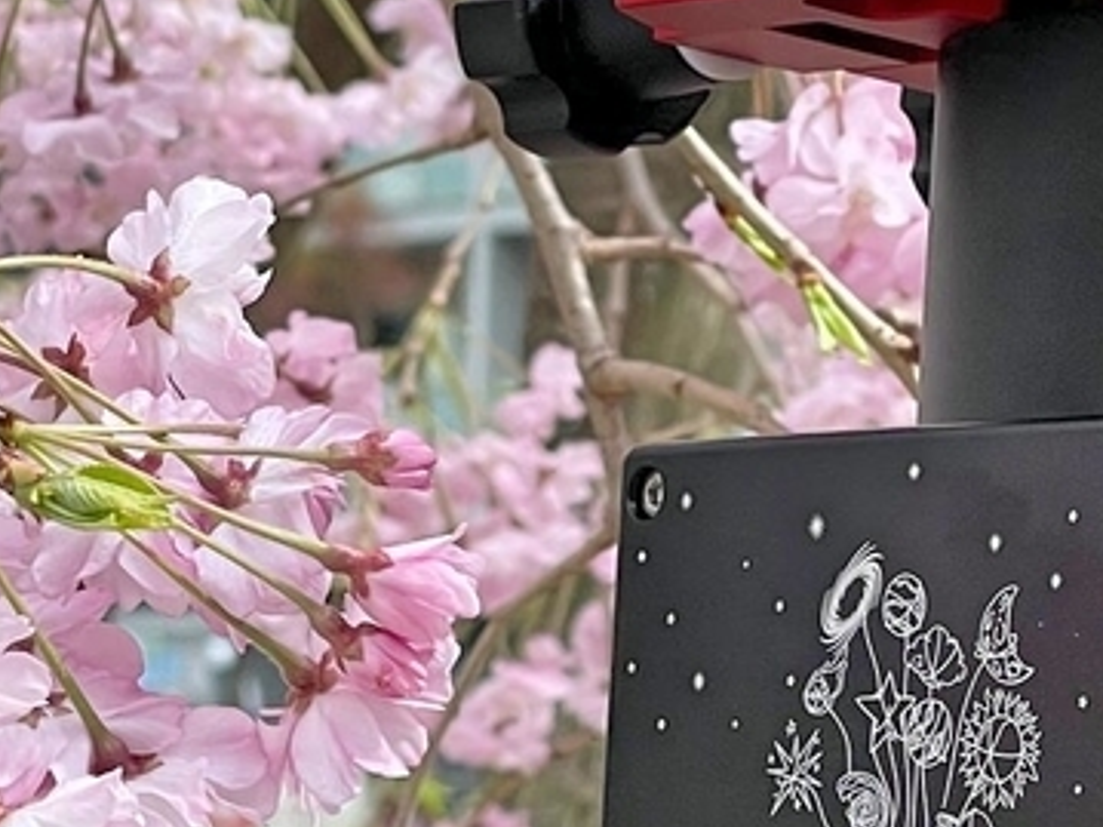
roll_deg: -2.1
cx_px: 1155
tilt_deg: -0.9
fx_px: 5542
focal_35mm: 174
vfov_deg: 8.5
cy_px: 747
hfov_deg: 11.2
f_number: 2
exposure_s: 1/396
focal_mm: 6
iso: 25
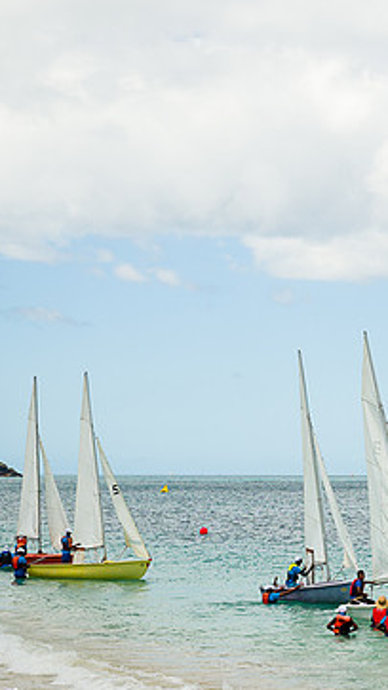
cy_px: 354
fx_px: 1812
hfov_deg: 12.0
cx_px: 431
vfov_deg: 21.6
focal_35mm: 99
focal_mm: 46
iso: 64
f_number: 6.3
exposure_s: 1/320
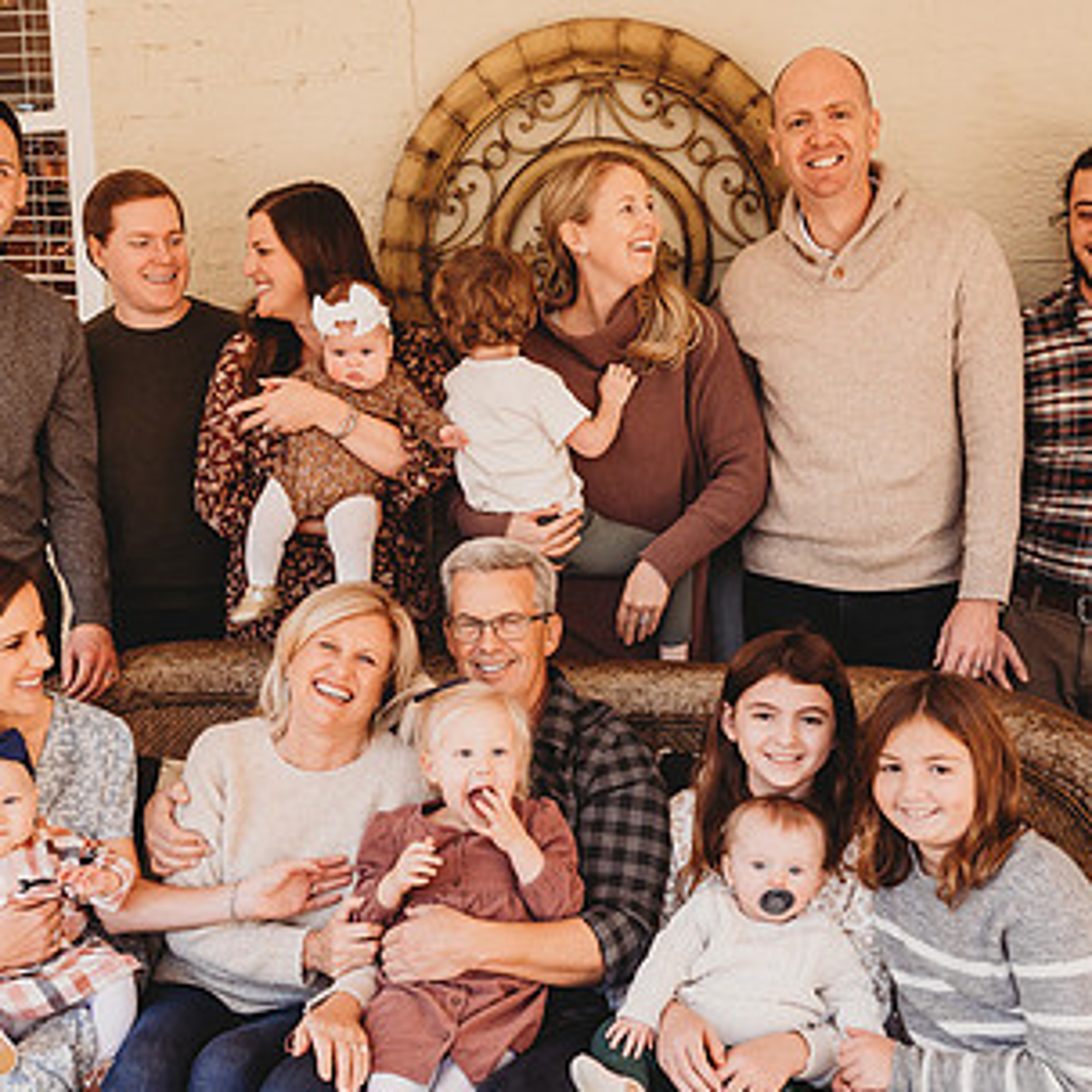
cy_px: 611
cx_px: 512
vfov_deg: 42.8
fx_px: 1392
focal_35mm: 39
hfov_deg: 42.8
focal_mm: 24
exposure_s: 1/200
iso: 250
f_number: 4.5
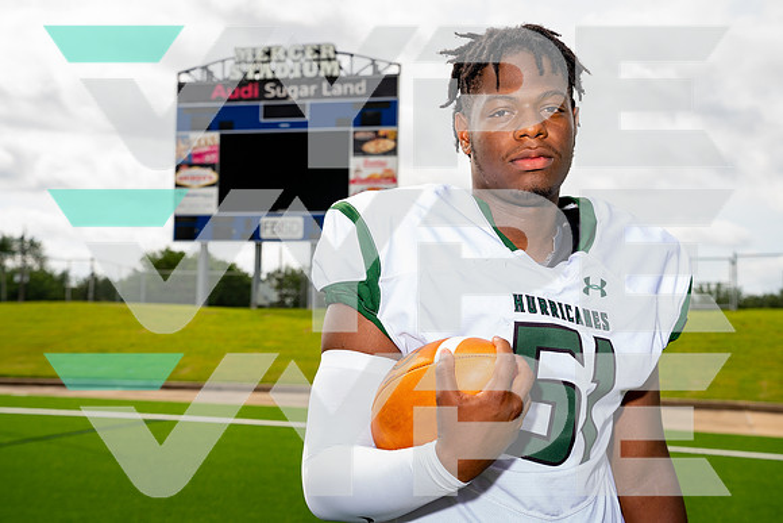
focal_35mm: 53
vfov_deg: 25.5
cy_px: 262
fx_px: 1153
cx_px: 392
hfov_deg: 37.5
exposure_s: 1/250
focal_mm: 53
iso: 200
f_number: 7.1
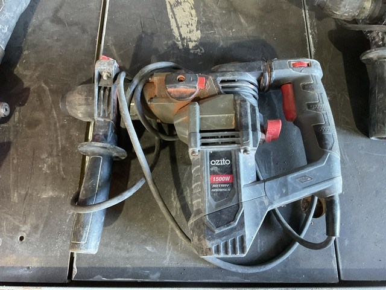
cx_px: 193
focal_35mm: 29
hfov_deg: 61.7
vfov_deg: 48.2
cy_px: 145
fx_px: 323
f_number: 1.8
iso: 320
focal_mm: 3
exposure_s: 1/33
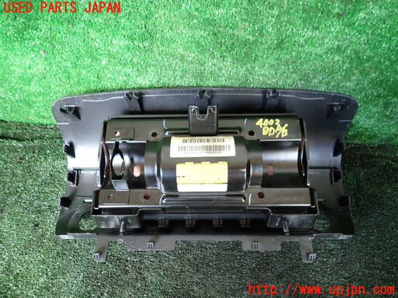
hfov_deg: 69.4
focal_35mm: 25
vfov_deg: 54.9
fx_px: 287
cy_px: 149
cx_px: 199
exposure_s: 1/50
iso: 200
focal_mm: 4.5
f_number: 2
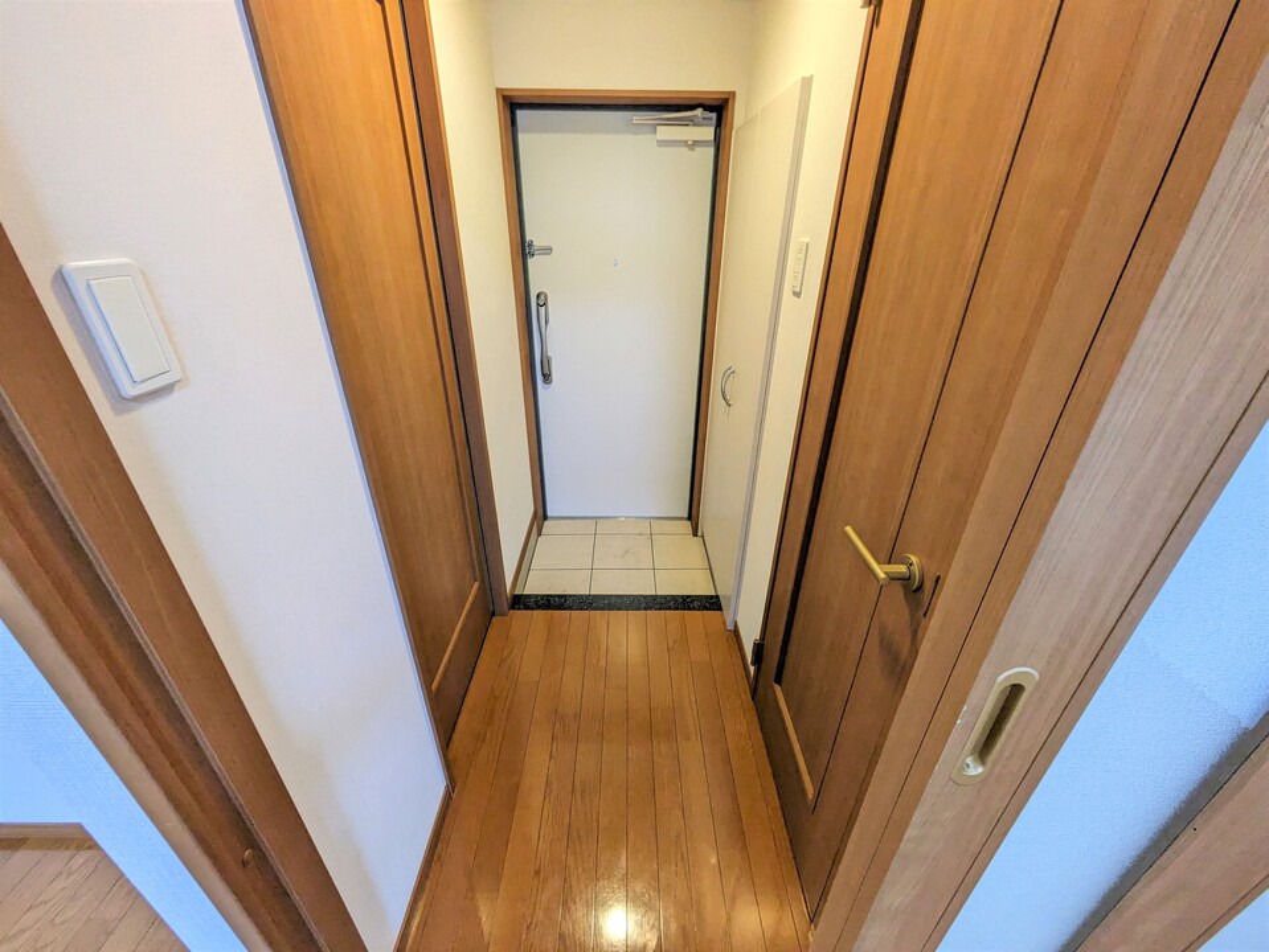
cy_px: 476
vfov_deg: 85.7
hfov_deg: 102.0
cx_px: 634
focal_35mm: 14
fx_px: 513
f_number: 2.2
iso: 486
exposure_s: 1/100
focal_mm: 1.83
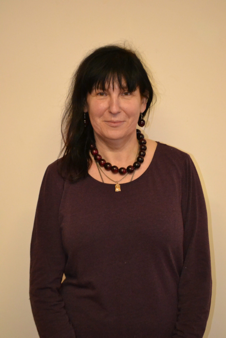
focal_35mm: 66
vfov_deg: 30.5
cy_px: 169
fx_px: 621
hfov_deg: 20.6
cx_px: 113
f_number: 5.3
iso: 3200
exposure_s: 1/60
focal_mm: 44
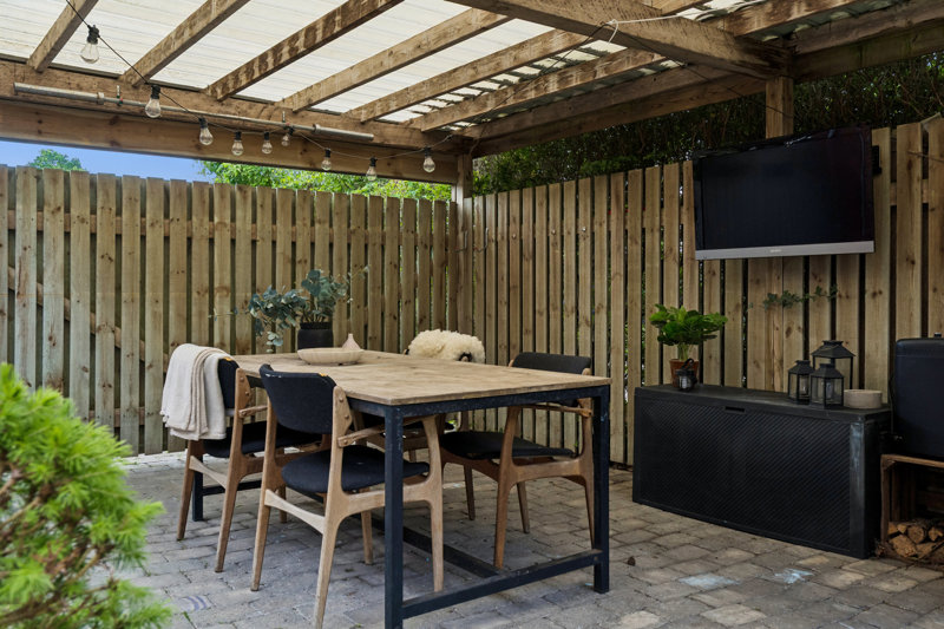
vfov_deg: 43.6
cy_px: 314
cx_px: 472
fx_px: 786
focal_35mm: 30
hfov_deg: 61.9
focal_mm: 20
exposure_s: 1/125
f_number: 8
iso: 250
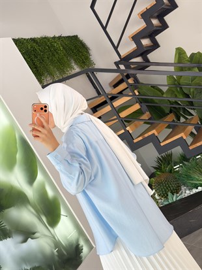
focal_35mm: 48
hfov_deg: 30.3
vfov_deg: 39.6
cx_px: 101
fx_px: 373
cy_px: 135
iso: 64
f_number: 1.78
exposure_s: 1/292
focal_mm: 6.76
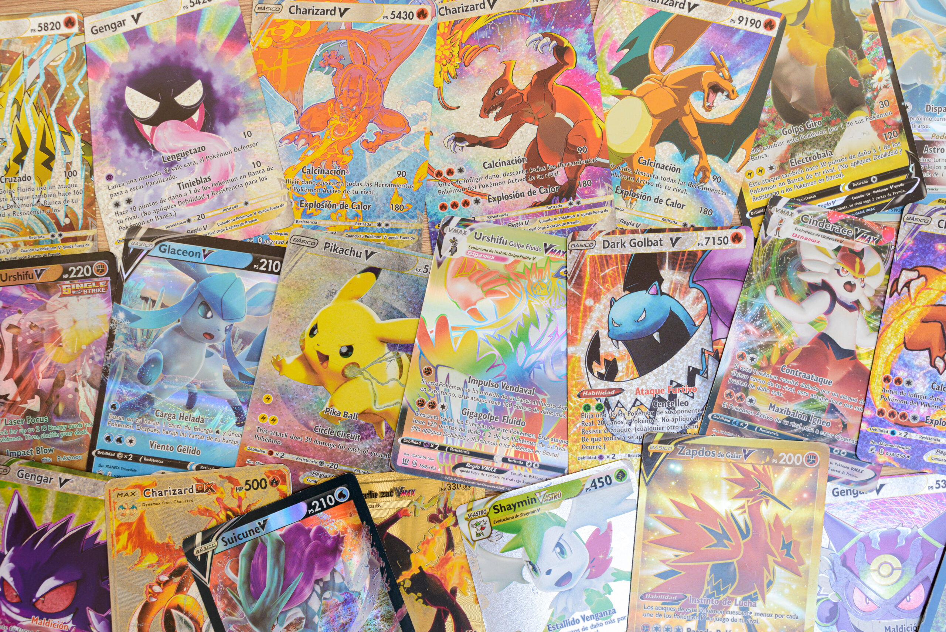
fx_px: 920
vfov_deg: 37.9
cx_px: 473
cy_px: 316
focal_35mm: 35
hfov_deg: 54.4
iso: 100
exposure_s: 1/8
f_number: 8
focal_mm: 35
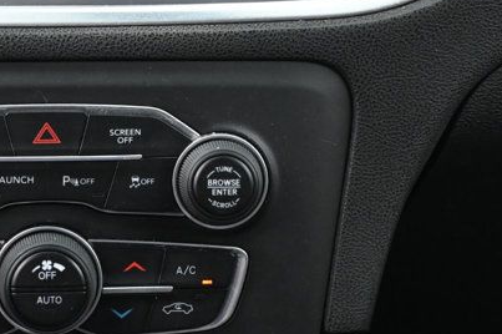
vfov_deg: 8.7
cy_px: -11
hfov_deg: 13.0
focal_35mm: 156
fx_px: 2177
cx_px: 32
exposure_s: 1/125
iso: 1400
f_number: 5.6
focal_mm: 41
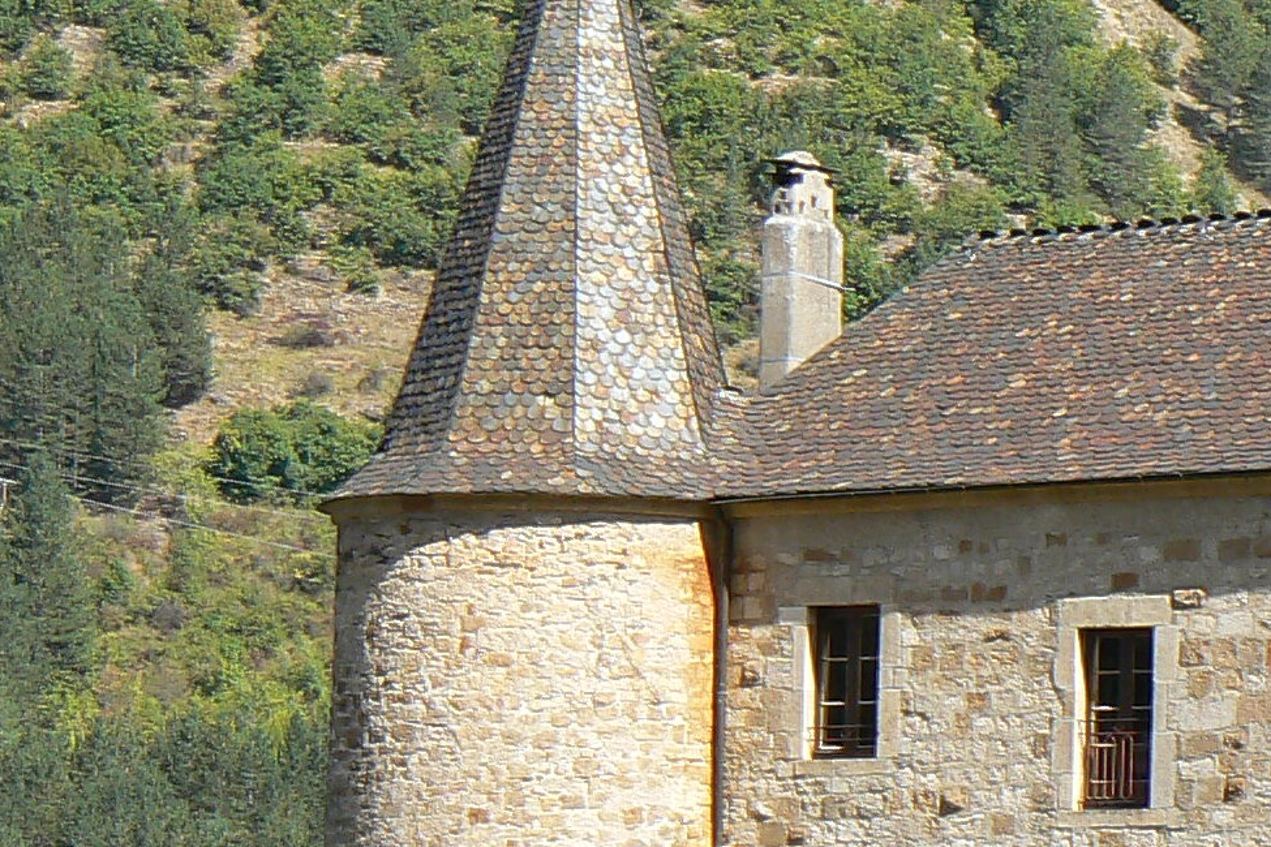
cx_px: 1586
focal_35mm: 192
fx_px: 6778
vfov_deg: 7.2
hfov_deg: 10.5
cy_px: 400
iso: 80
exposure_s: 1/250
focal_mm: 11.4
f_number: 5.6
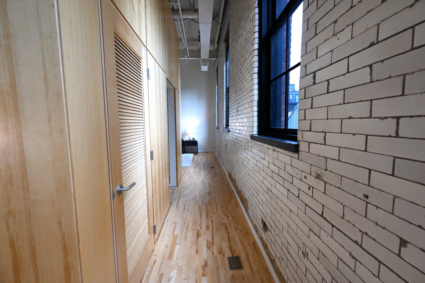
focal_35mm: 14
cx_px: 212
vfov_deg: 81.2
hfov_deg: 104.3
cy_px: 142
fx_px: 165
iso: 800
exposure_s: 1/50
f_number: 6.3
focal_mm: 14
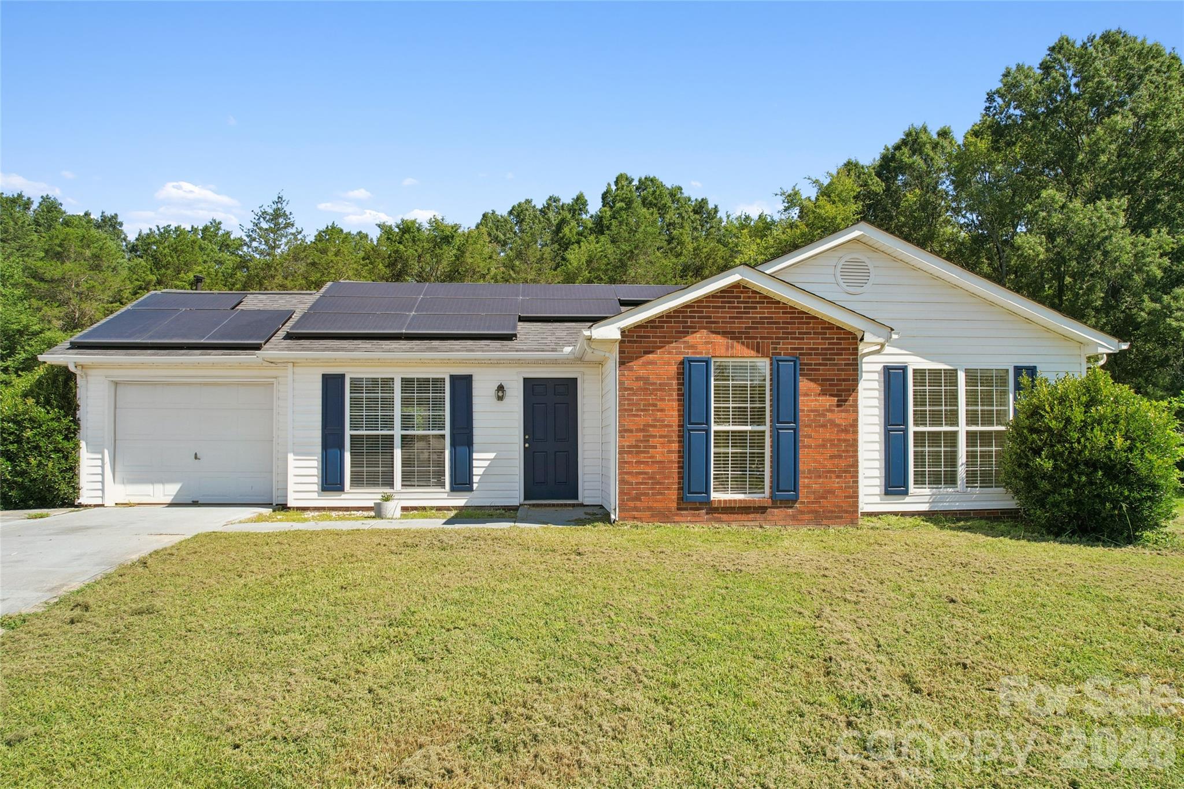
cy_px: 394
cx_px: 592
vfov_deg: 57.2
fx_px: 723
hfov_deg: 78.6
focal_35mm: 22
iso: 100
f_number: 2.8
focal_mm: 8.4
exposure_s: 1/125
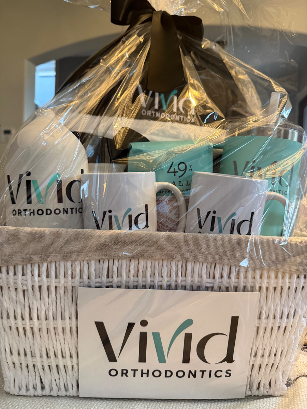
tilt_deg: -1.5
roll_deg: -1.7
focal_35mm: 24
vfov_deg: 71.6
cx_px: 154
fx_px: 284
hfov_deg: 56.8
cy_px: 204
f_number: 1.78
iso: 500
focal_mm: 6.76
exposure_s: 1/60
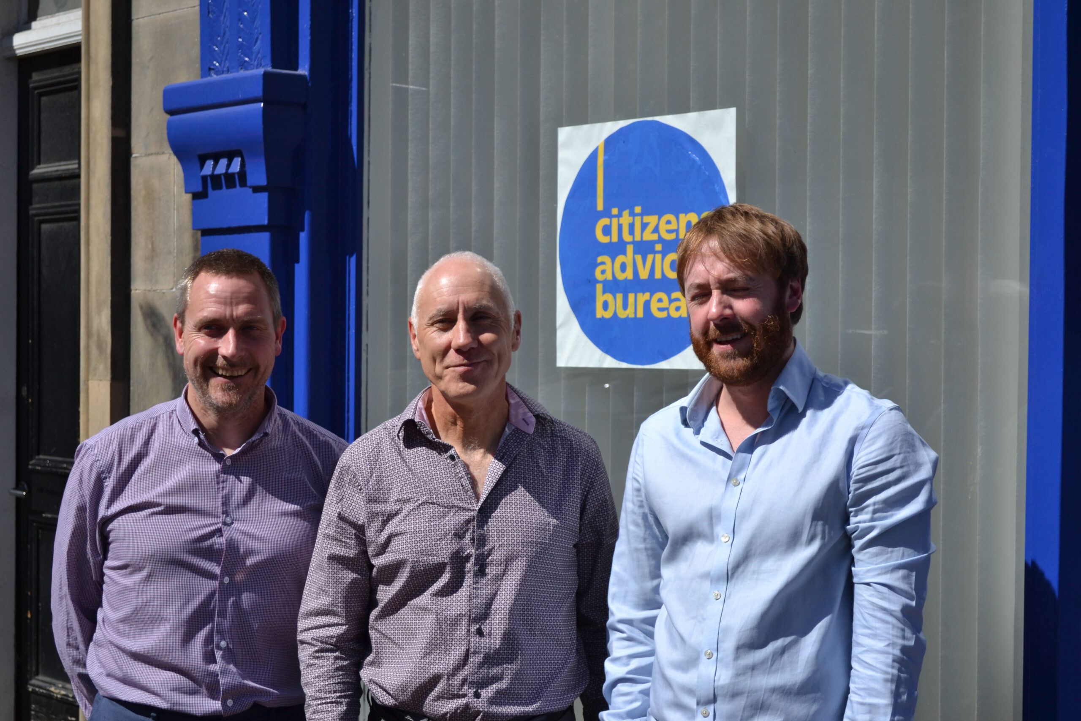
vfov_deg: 21.6
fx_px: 1892
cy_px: 360
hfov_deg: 31.9
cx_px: 540
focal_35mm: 63
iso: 200
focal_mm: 42
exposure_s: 1/1600
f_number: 5.3
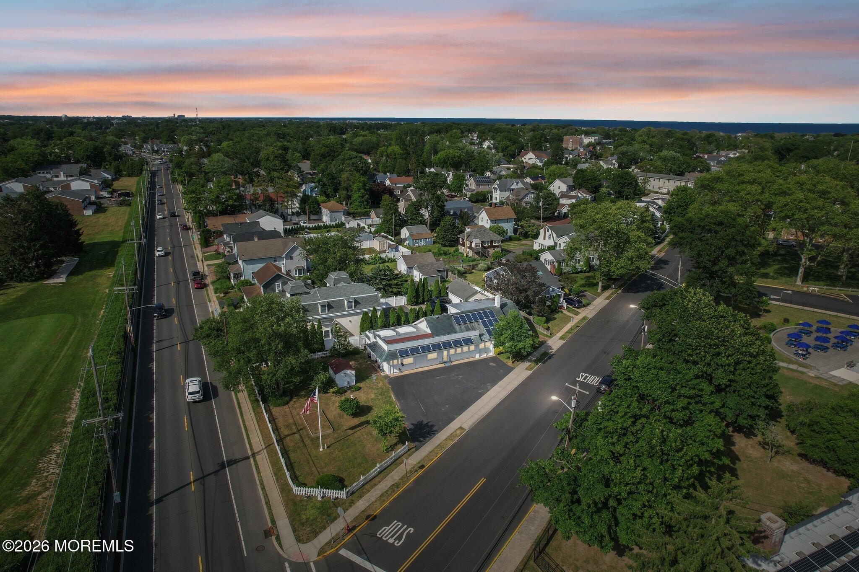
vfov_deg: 57.2
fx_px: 525
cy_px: 286
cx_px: 430
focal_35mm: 22
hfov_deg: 78.6
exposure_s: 1/2000
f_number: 2.8
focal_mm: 8.38
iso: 120
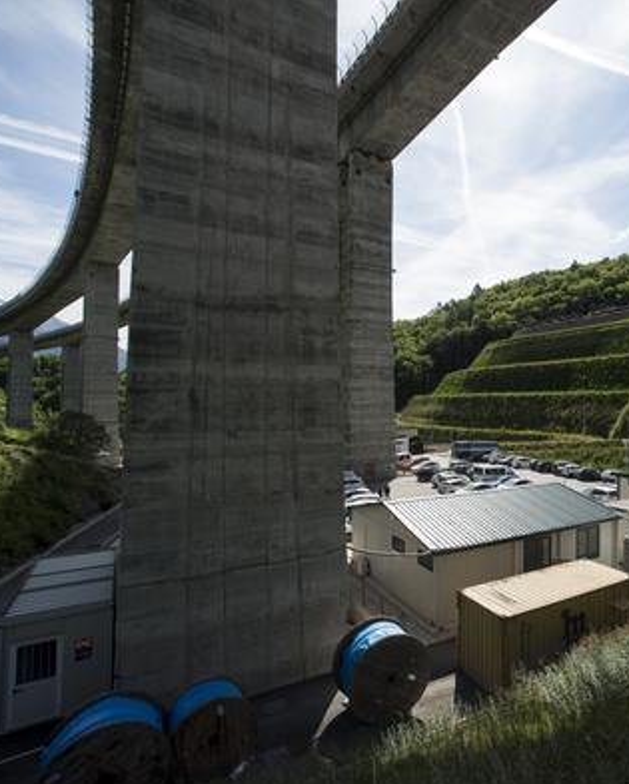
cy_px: 396
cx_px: 456
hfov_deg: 64.8
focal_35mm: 20
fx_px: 465
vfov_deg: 80.3
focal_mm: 14
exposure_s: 1/1600
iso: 400
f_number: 6.3
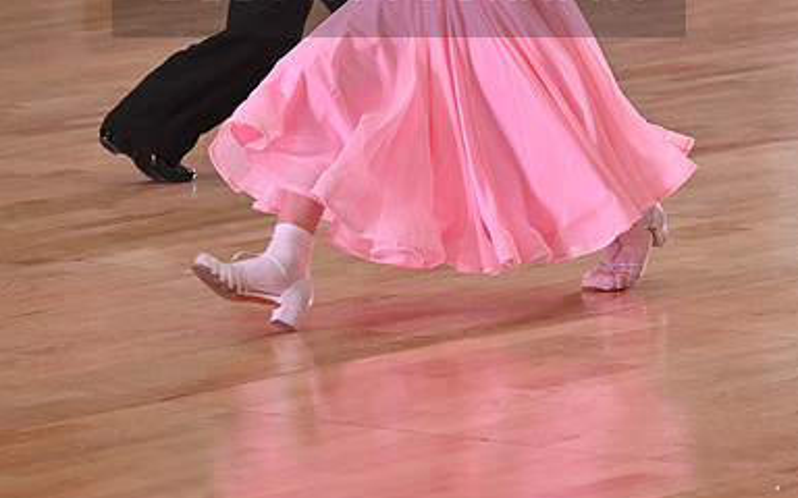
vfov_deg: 4.3
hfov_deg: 6.8
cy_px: -31
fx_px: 6698
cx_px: 400
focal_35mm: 308
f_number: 6.3
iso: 2500
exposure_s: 1/320
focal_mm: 200
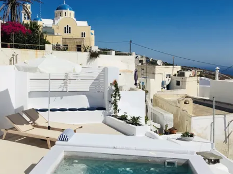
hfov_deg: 44.6
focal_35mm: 42
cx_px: 96
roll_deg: -0.6
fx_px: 283
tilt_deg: -5.4
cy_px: 85
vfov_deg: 34.3
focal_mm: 3.3
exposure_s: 1/4808
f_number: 2.4
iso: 25
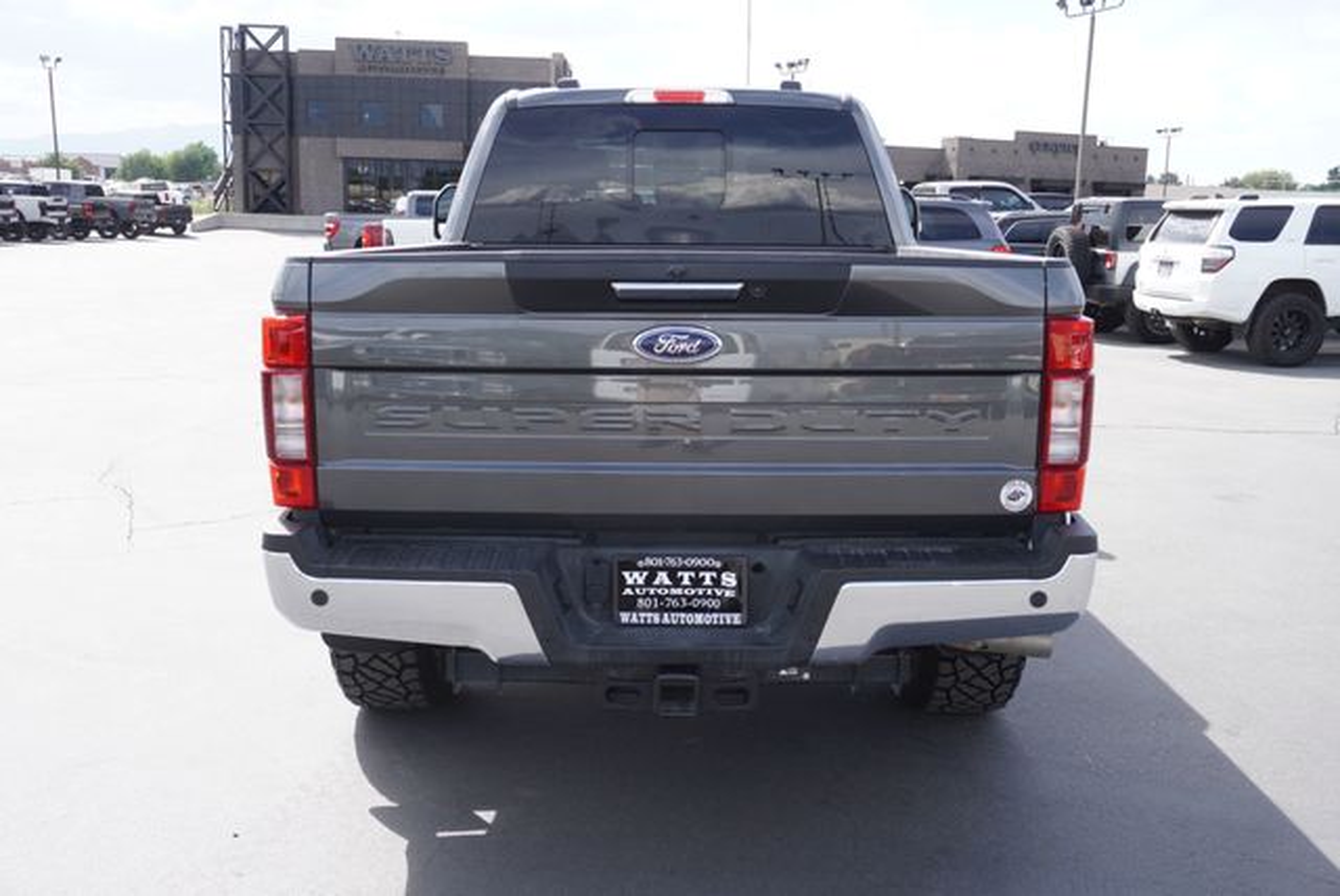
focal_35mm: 33
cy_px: 448
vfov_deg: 40.0
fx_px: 1229
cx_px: 670
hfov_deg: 57.2
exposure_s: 1/160
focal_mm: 22
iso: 100
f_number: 6.3
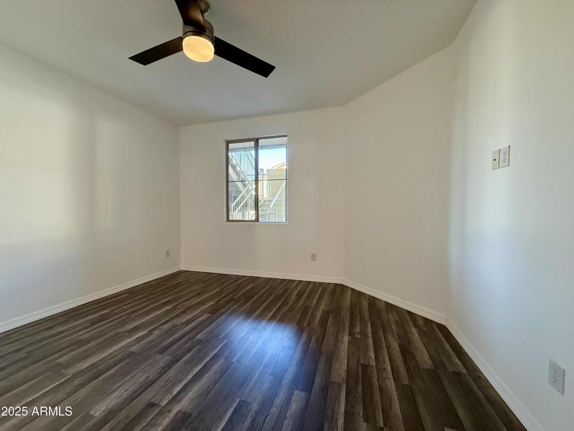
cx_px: 287
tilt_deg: -1.3
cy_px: 216
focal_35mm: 14
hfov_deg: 102.1
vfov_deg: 85.7
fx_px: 232
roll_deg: +0.7
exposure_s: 1/120
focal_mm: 2.22
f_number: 2.2
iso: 500
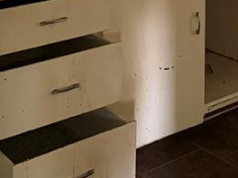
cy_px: -138
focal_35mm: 93
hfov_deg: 20.3
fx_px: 639
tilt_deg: -2.8
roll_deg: -0.3
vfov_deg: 14.1
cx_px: 246
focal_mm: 6.76
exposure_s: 1/45
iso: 800
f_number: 1.78
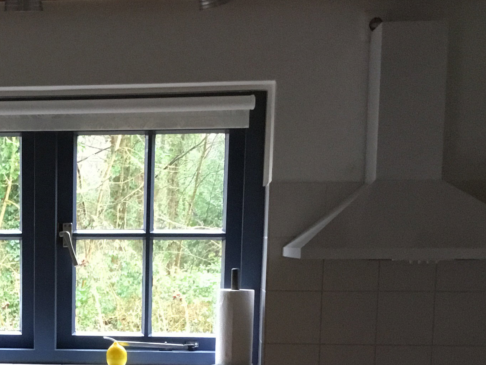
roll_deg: +0.1
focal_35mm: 74
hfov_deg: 25.4
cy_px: 372
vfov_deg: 19.3
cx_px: 41
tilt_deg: -8.3
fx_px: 1039
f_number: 2.4
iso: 200
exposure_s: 1/25
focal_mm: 3.3
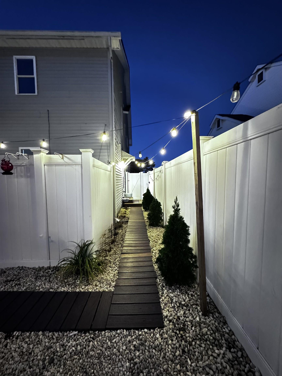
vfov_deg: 102.1
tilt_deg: -2.7
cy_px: 188
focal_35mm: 14
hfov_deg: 85.7
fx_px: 152
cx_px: 141
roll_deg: +1.0
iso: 2000
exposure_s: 1/24
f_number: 2.2
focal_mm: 2.22
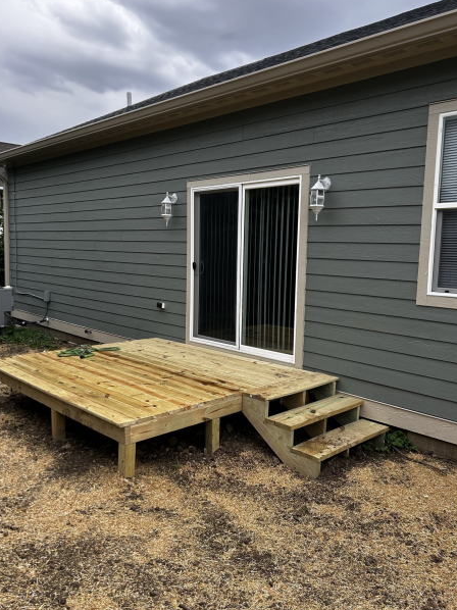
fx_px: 511
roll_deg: -1.0
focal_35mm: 29
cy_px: 301
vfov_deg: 61.7
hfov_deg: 48.2
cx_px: 233
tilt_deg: -5.8
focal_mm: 5.7
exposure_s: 1/416
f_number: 1.5
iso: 50
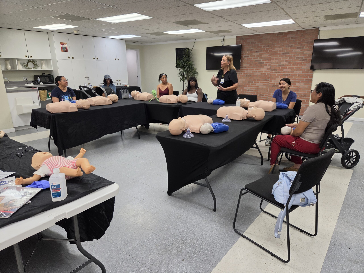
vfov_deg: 58.9
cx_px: 182
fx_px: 242
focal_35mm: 23
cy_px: 136
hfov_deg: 73.9
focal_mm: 5.4
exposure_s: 1/120
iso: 100
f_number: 1.8
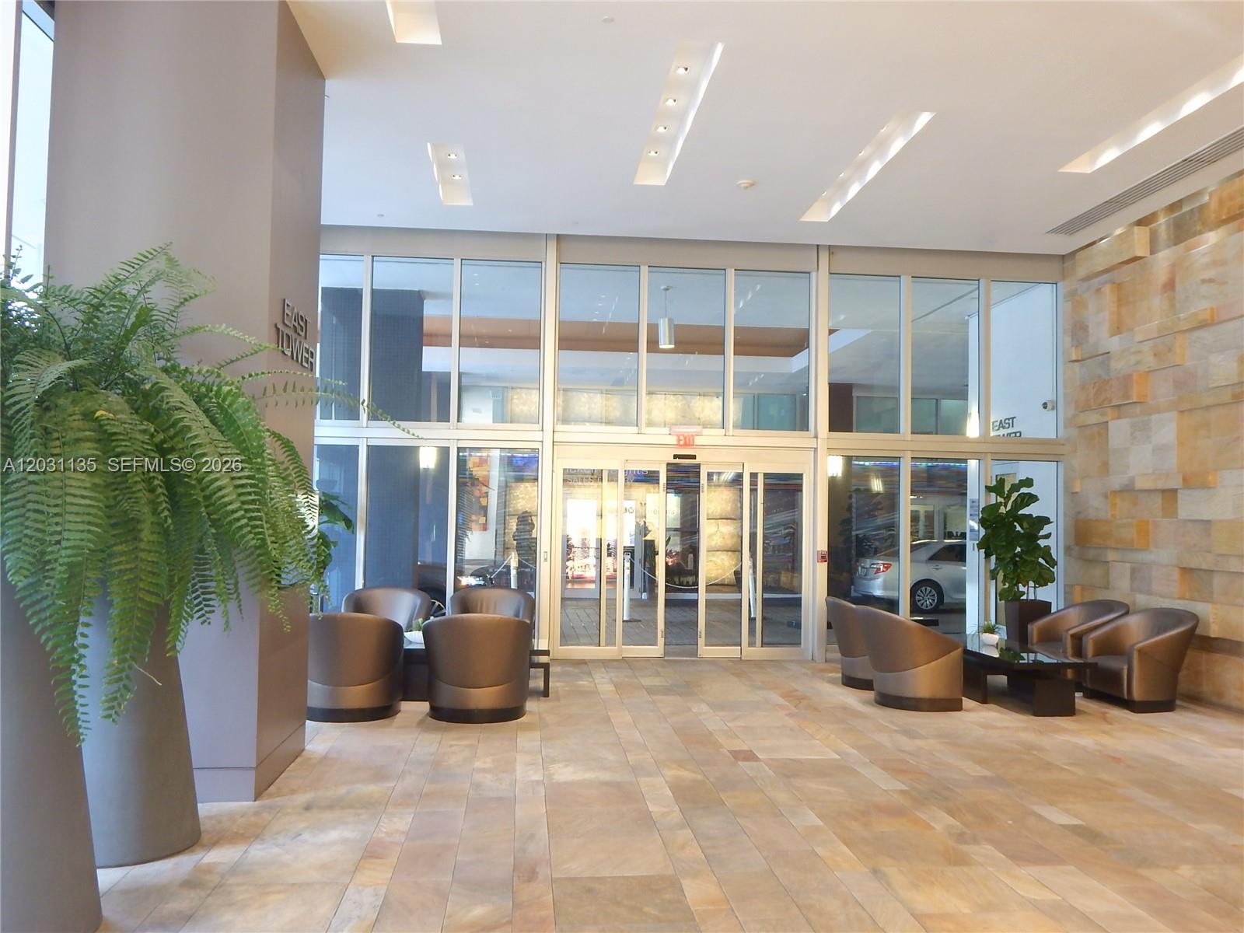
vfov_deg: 49.7
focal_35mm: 28
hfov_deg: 63.4
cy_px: 466
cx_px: 622
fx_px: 1006
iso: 250
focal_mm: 5.1
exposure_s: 1/30
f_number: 3.2
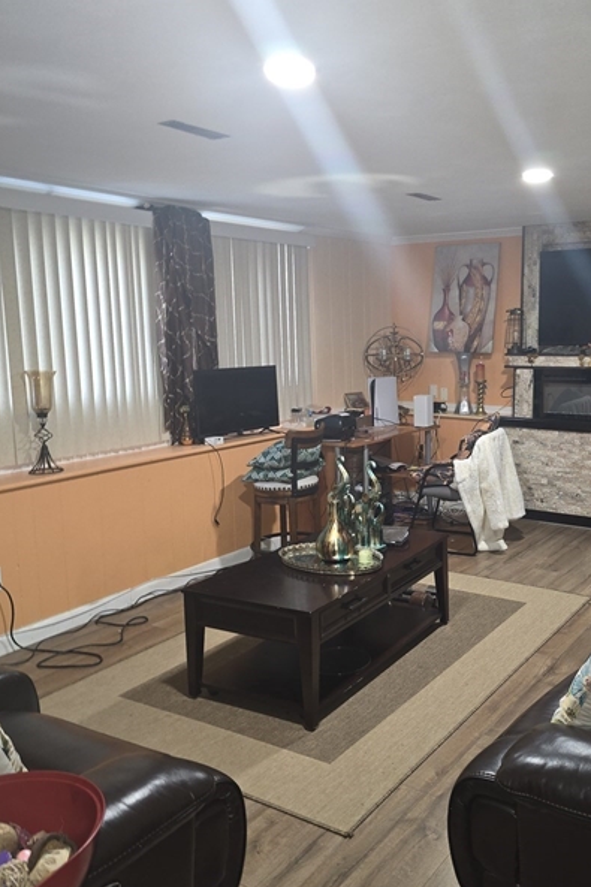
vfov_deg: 60.3
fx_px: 764
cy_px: 443
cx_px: 413
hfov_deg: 41.5
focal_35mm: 31
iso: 125
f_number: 1.7
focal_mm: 6.3
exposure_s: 1/13.4
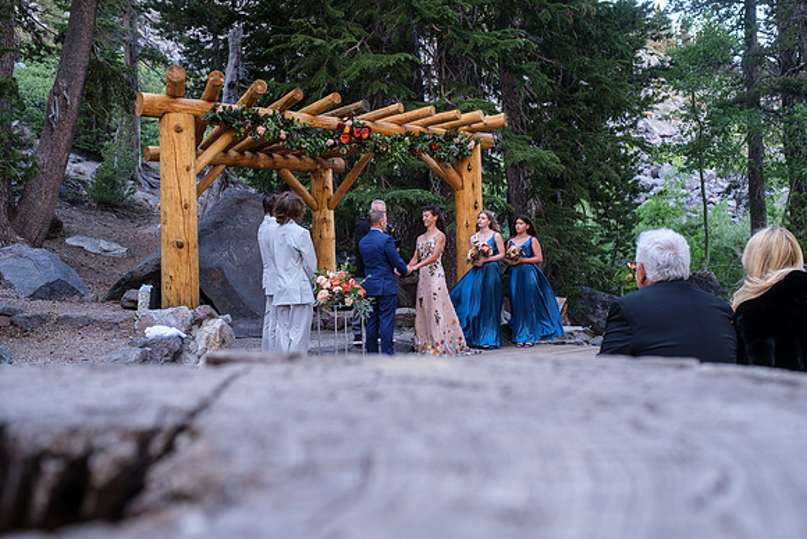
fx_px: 785
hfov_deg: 54.4
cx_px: 404
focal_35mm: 35
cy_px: 270
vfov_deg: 37.9
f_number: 3.6
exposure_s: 1/50
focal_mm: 23
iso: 160
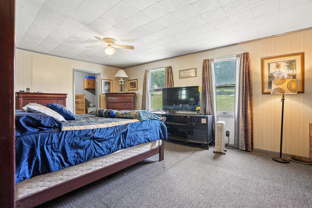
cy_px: 104
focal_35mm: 16
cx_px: 156
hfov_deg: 96.7
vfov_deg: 73.7
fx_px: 139
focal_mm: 16
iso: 400
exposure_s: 1/25
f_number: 4
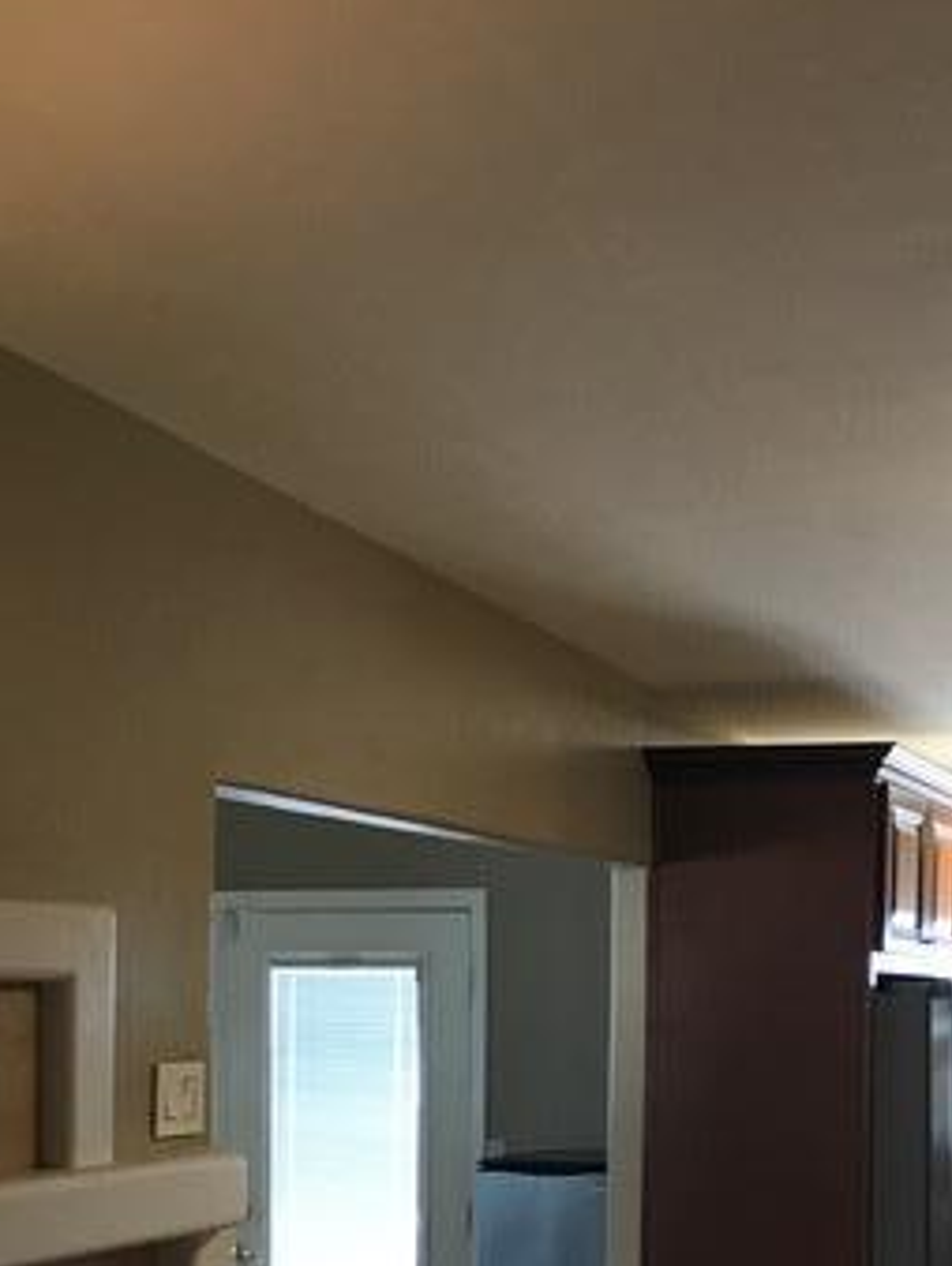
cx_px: 776
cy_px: 1041
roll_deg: -1.4
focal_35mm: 53
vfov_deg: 34.8
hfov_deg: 27.0
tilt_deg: -0.8
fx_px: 1941
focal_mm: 3.99
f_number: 1.8
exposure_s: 1/20
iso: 40
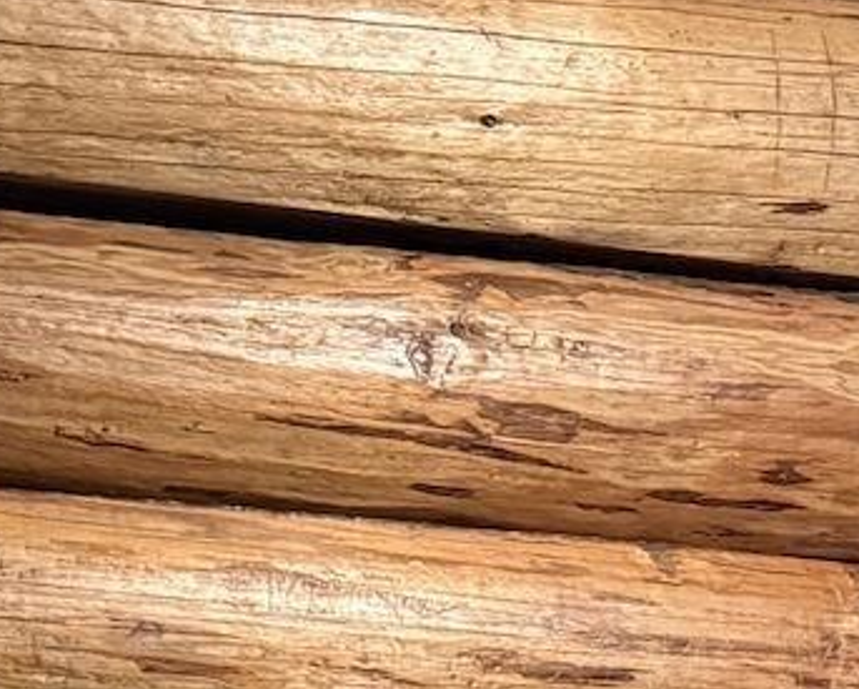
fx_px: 3333
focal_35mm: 131
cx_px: 686
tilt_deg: -14.0
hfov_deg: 14.6
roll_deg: -2.1
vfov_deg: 10.1
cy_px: 1734
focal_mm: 6.76
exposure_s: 1/30
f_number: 1.78
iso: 800
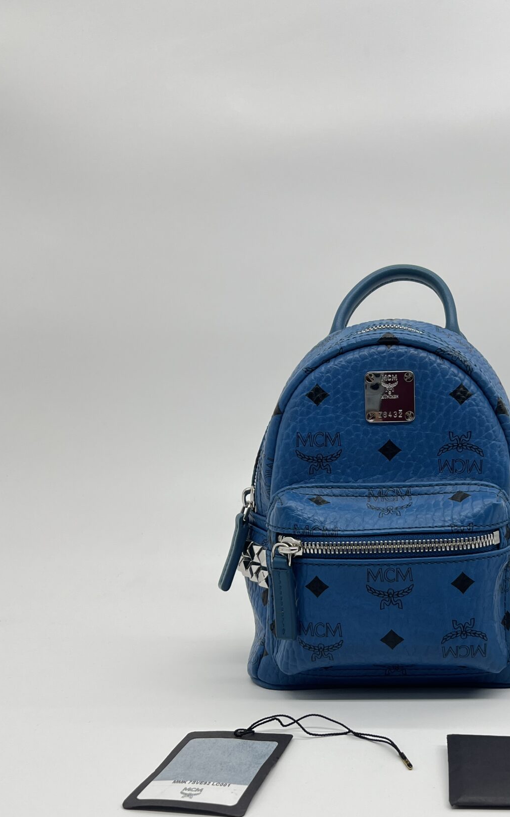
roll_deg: +0.6
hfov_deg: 29.3
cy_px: 518
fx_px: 957
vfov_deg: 45.8
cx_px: 388
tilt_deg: -11.2
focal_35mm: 43
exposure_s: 1/154
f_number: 1.5
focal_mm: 5.7
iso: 40
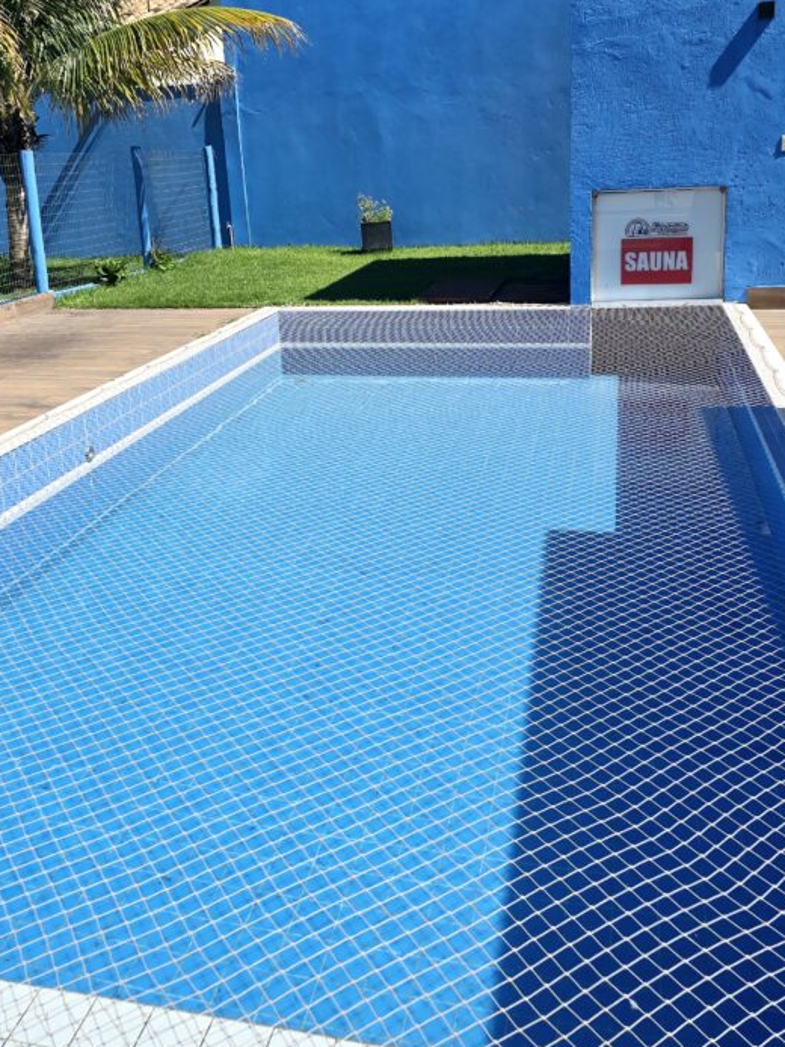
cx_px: 368
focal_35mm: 34
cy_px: 400
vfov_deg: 53.4
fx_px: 1028
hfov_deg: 41.8
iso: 12
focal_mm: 6.3
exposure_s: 1/1000
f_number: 1.7
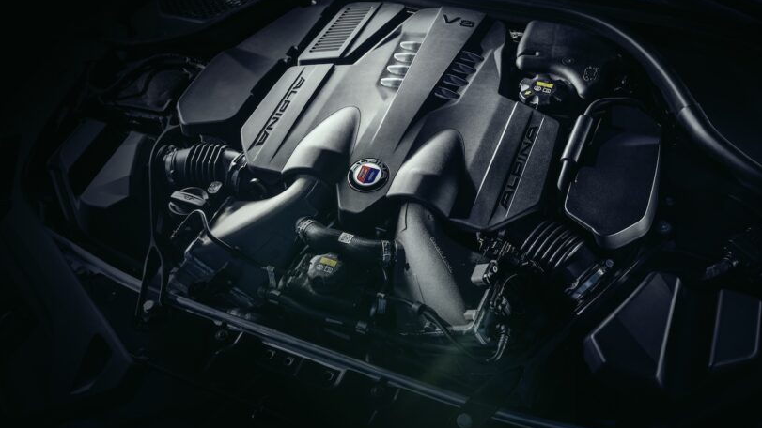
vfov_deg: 32.8
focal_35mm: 36
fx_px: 727
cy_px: 178
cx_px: 384
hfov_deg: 55.3
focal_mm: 34
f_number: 6.3
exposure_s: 1/6
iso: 100
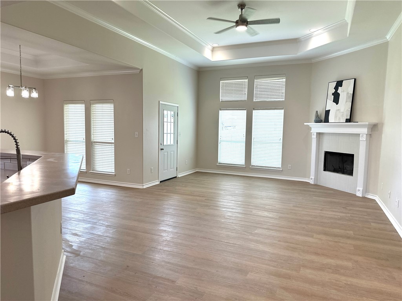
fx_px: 279
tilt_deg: -5.6
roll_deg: -1.2
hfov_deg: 71.6
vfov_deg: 56.8
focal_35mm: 24
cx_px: 201
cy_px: 150
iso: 80
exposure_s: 1/138
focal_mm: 6.86
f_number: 1.78
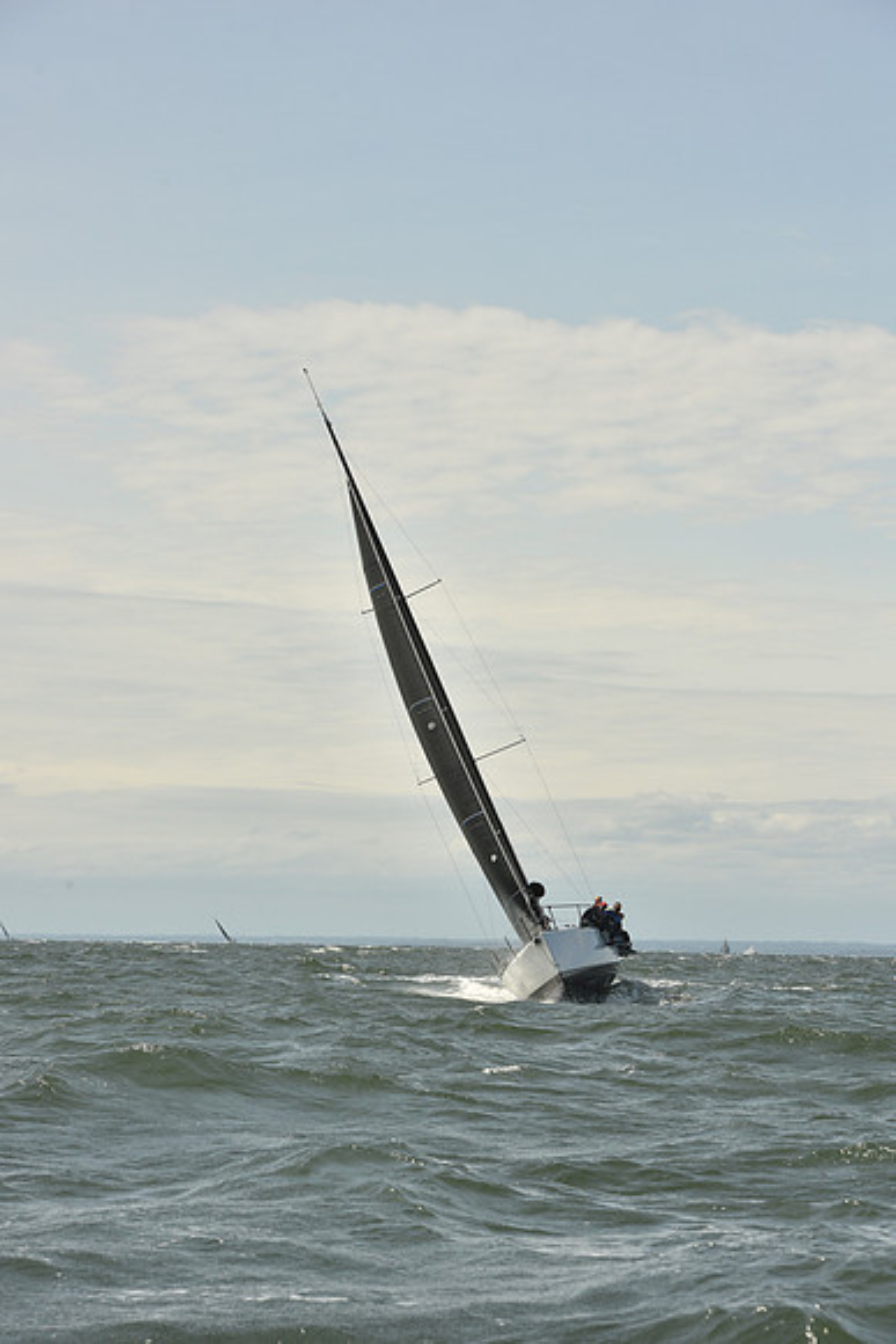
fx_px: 4328
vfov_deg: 17.6
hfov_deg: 11.8
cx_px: 448
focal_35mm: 116
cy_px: 672
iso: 250
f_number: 10
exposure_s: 1/800
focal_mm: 116
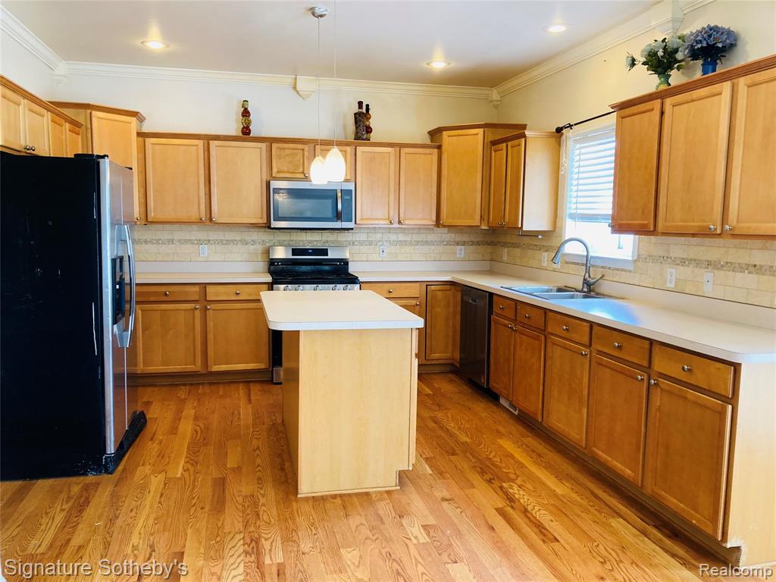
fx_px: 628
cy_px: 291
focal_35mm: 28
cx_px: 388
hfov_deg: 63.4
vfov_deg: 49.7
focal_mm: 3.99
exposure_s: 1/60
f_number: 1.8
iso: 80
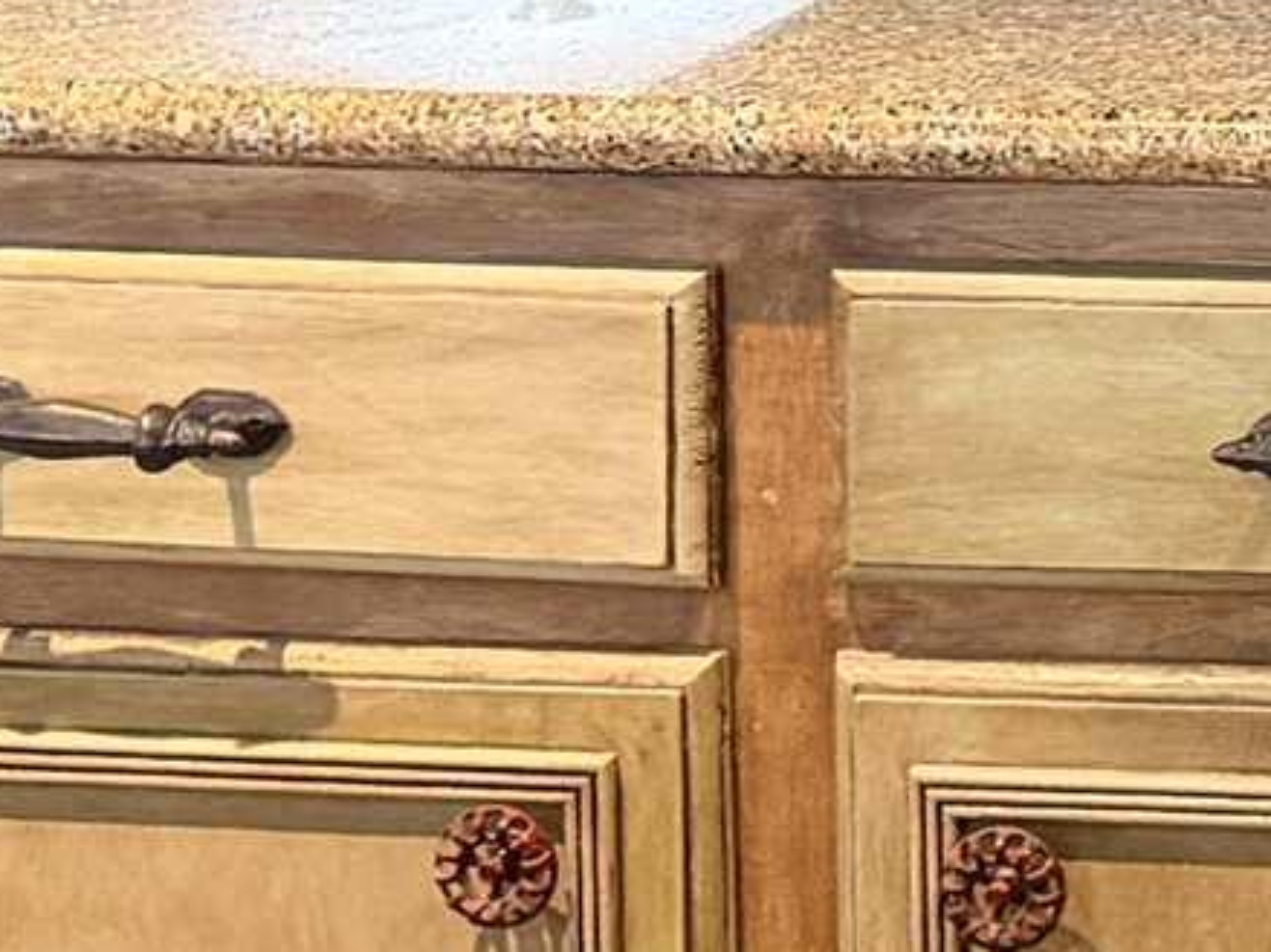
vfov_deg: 8.5
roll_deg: +0.4
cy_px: -819
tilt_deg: -4.6
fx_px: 6167
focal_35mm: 168
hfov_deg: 10.5
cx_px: 2759
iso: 320
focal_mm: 6.76
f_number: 1.78
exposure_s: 1/60
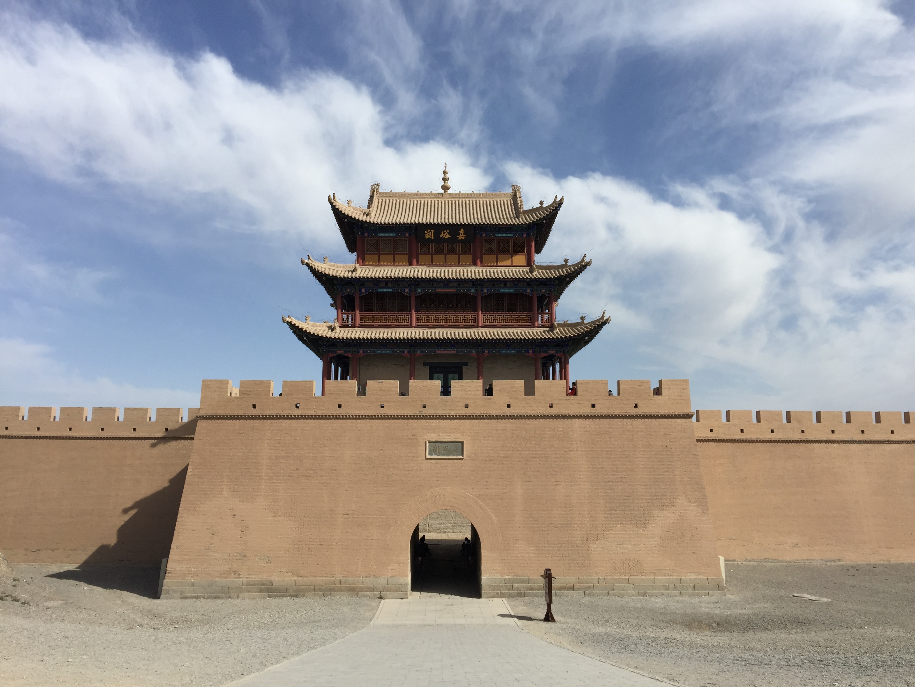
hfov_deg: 61.7
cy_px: 344
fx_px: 767
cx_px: 458
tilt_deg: +9.8
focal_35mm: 29
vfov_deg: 48.2
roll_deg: -0.3
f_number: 2.2
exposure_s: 1/3049
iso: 32
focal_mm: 4.15
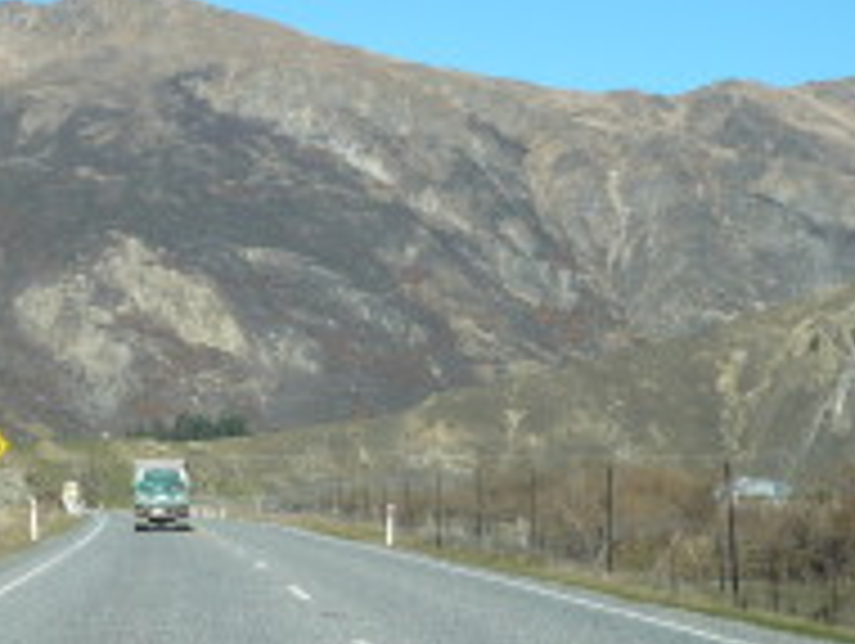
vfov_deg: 16.0
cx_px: 108
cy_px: 124
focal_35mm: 92
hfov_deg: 20.9
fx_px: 2275
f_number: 2.8
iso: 100
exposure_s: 1/1000
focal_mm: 5.8
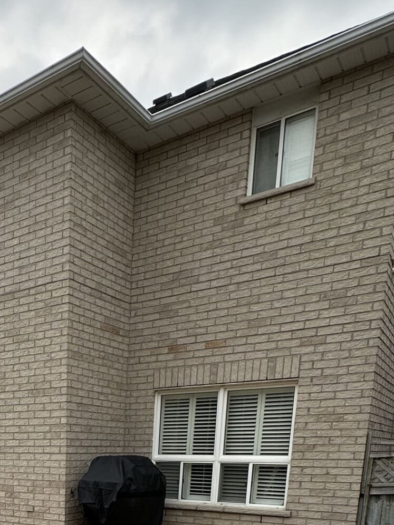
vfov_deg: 42.3
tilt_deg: -9.7
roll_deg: +0.2
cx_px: -1
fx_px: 546
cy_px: 555
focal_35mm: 36
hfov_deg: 35.8
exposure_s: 1/1233
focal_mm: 2.22
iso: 40
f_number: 2.2
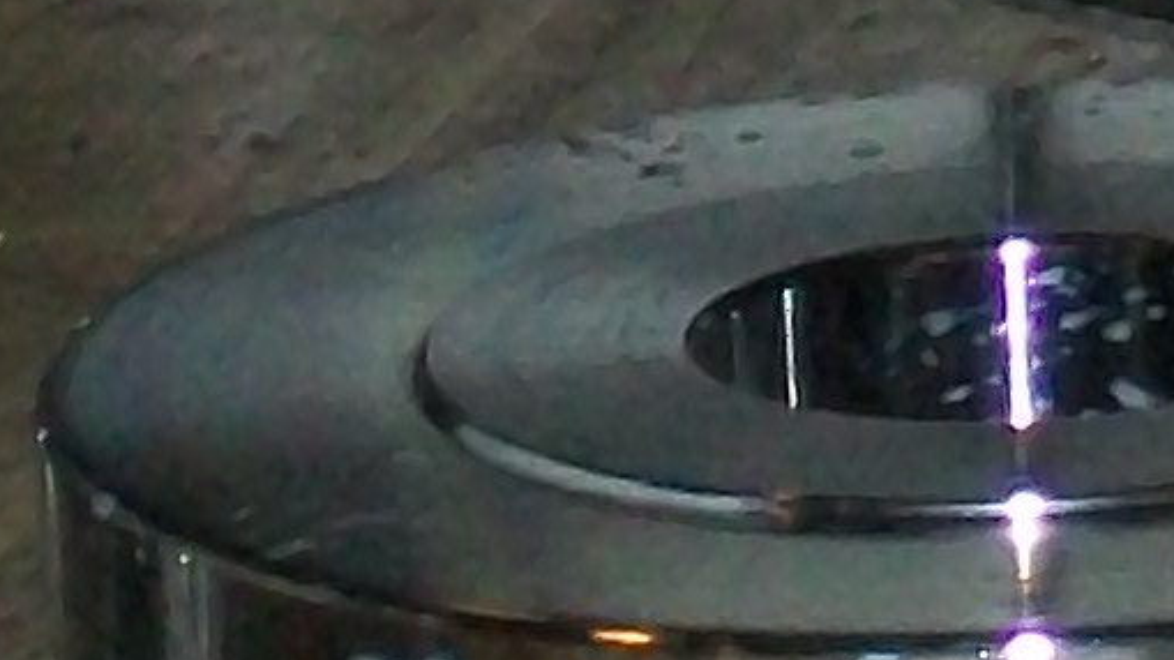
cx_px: 697
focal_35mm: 803
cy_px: -1530
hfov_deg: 2.7
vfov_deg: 1.5
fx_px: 24991
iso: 160
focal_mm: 18
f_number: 4.8
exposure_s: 1/125
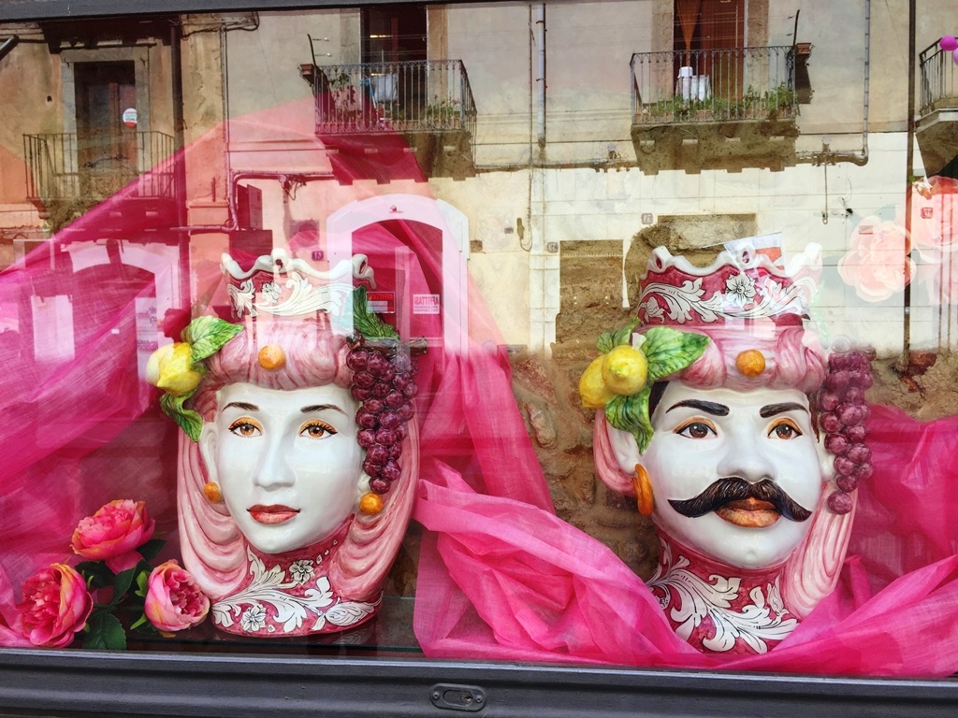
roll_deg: -0.9
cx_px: 479
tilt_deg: -1.6
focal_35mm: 29
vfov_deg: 48.2
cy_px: 359
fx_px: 803
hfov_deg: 61.7
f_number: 2.2
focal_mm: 4.15
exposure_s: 1/565
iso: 32
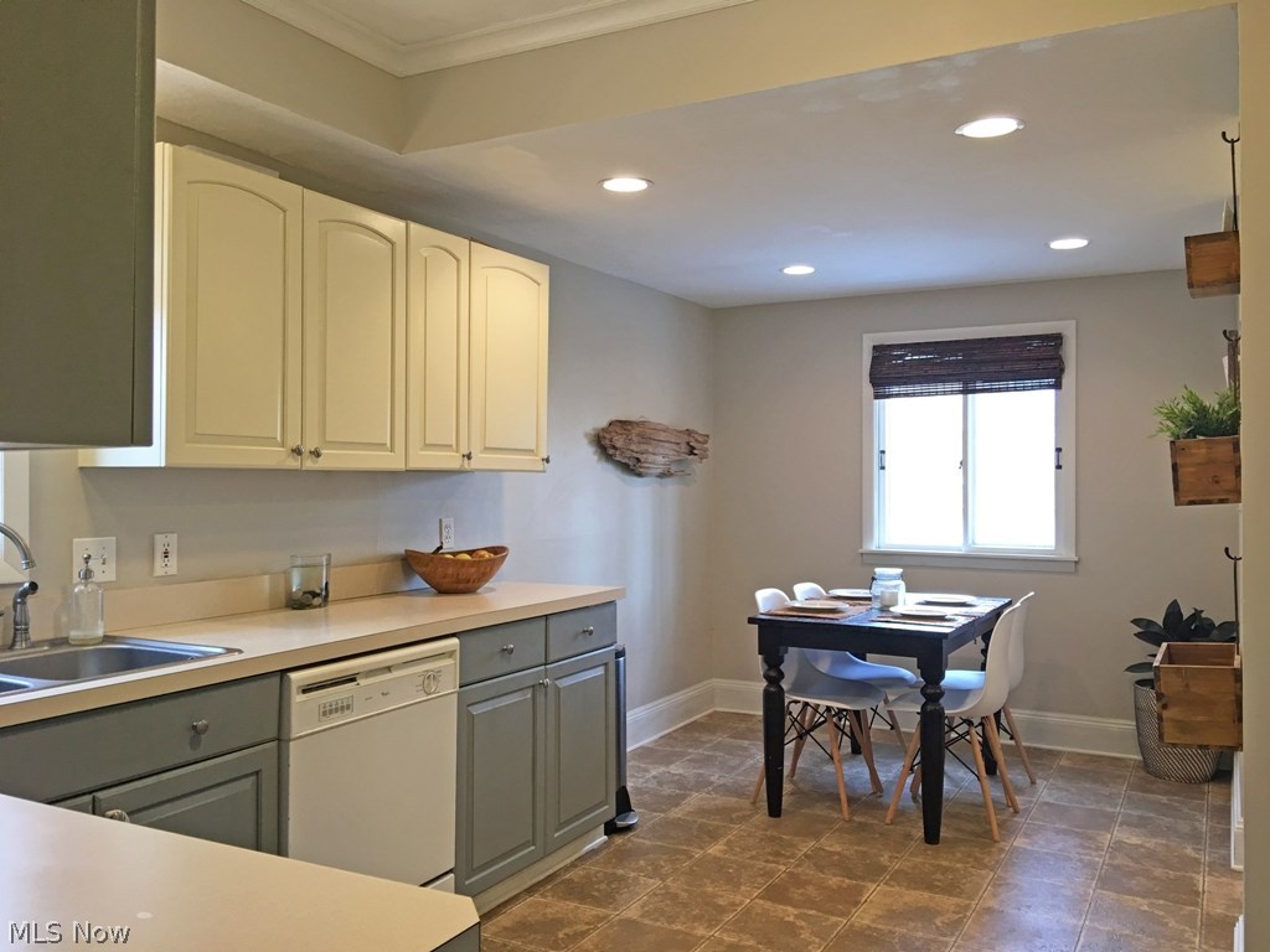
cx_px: 635
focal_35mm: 29
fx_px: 1064
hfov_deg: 61.7
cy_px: 476
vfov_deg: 48.2
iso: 32
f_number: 2.2
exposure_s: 1/15
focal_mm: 4.15
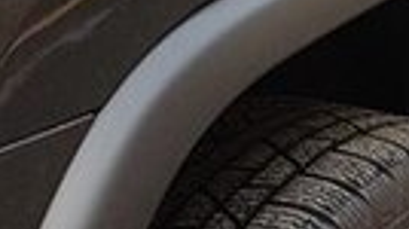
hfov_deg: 15.1
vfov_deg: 8.0
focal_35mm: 140
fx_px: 1516
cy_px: -310
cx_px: 415
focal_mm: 4.2
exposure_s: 1/740
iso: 40
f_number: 1.7
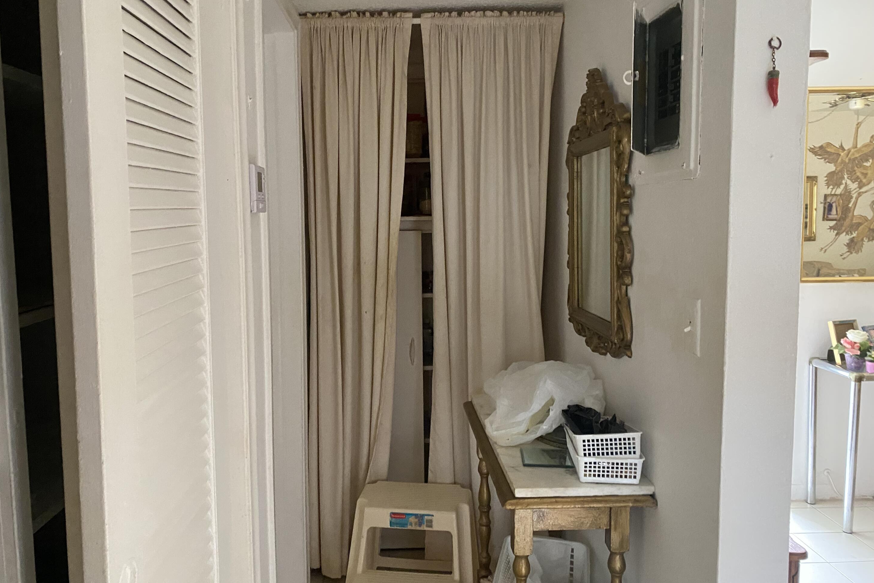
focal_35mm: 28
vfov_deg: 46.4
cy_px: 271
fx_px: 680
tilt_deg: -4.7
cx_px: 422
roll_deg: +0.3
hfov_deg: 65.5
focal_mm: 4.25
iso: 500
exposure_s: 1/60
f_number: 1.8
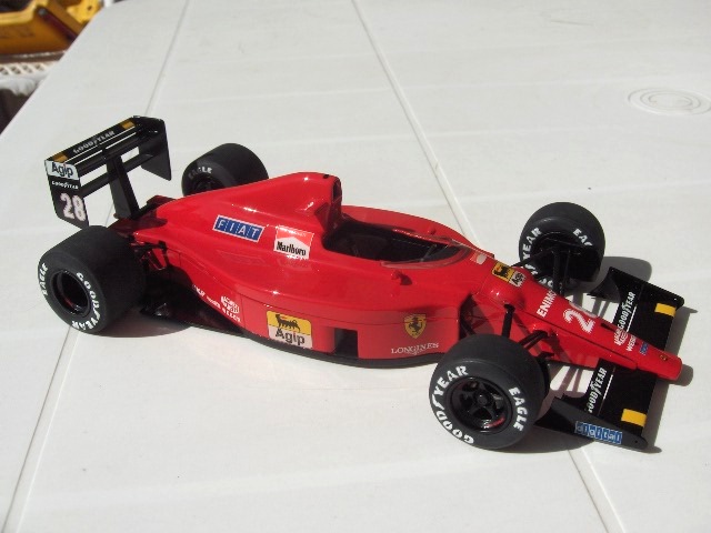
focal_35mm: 39
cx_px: 356
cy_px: 266
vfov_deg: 36.8
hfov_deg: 47.9
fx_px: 801
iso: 100
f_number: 4.8
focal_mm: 8
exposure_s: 1/2083
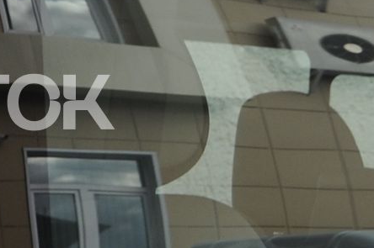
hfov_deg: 7.5
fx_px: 2657
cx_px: 885
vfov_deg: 5.1
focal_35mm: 256
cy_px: 682
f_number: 5
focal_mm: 35
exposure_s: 1/250
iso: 400
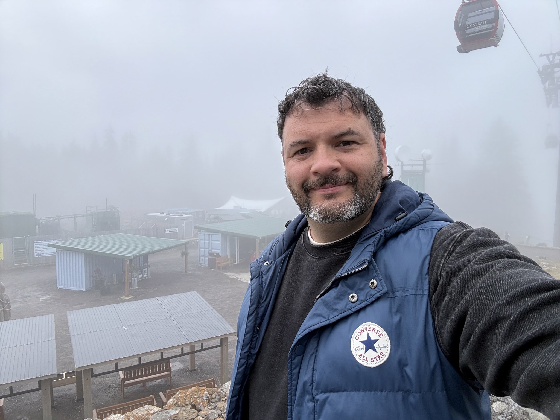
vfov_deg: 58.9
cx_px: 280
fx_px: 372
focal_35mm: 23
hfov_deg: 73.9
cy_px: 210
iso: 25
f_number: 1.9
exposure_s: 1/1148
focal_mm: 2.69
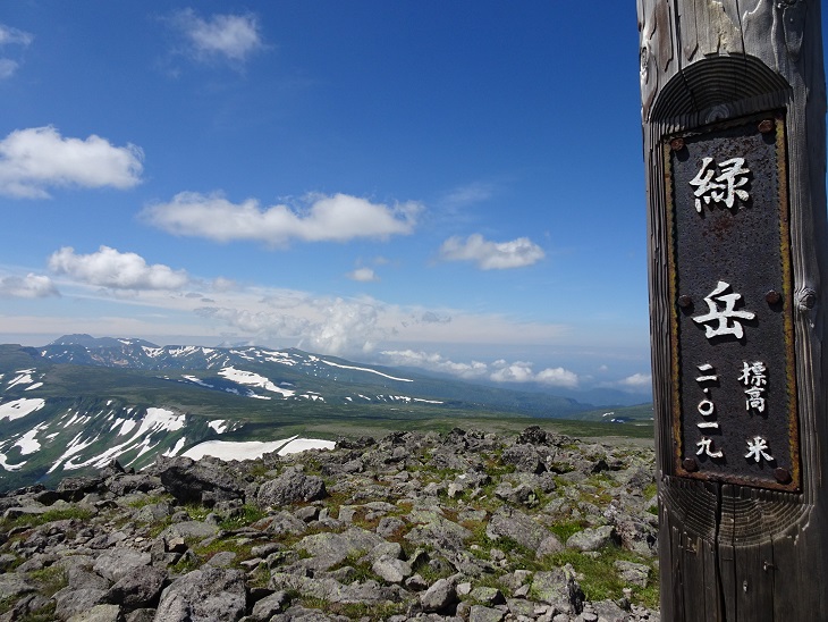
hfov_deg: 71.6
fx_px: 574
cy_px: 311
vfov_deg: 56.8
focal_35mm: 24
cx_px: 414
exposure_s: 1/1600
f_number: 3.5
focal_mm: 4.1
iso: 80
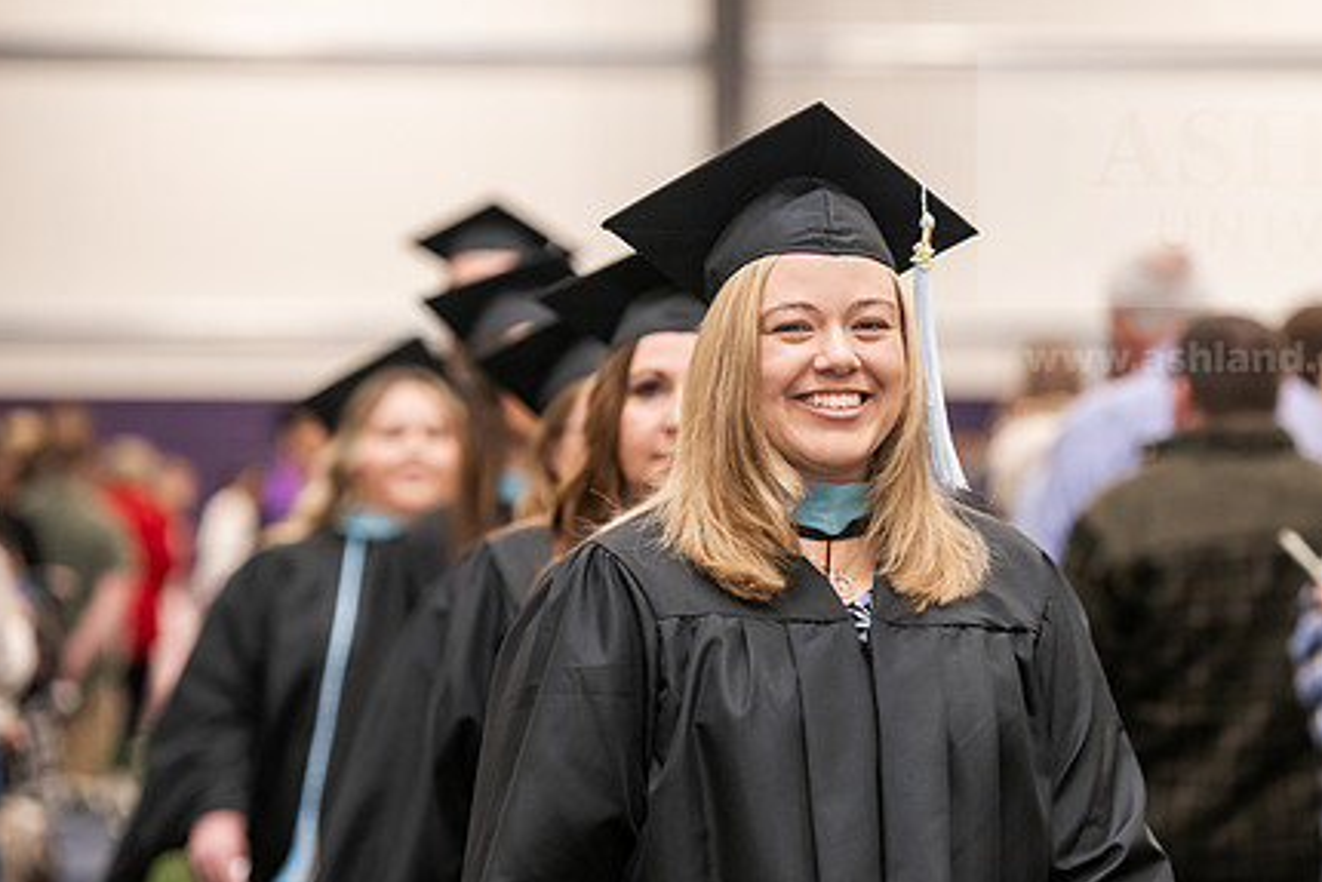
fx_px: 6685
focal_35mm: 182
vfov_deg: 7.6
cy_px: 423
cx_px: 885
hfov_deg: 11.3
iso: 2500
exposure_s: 1/200
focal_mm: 135
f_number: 3.2
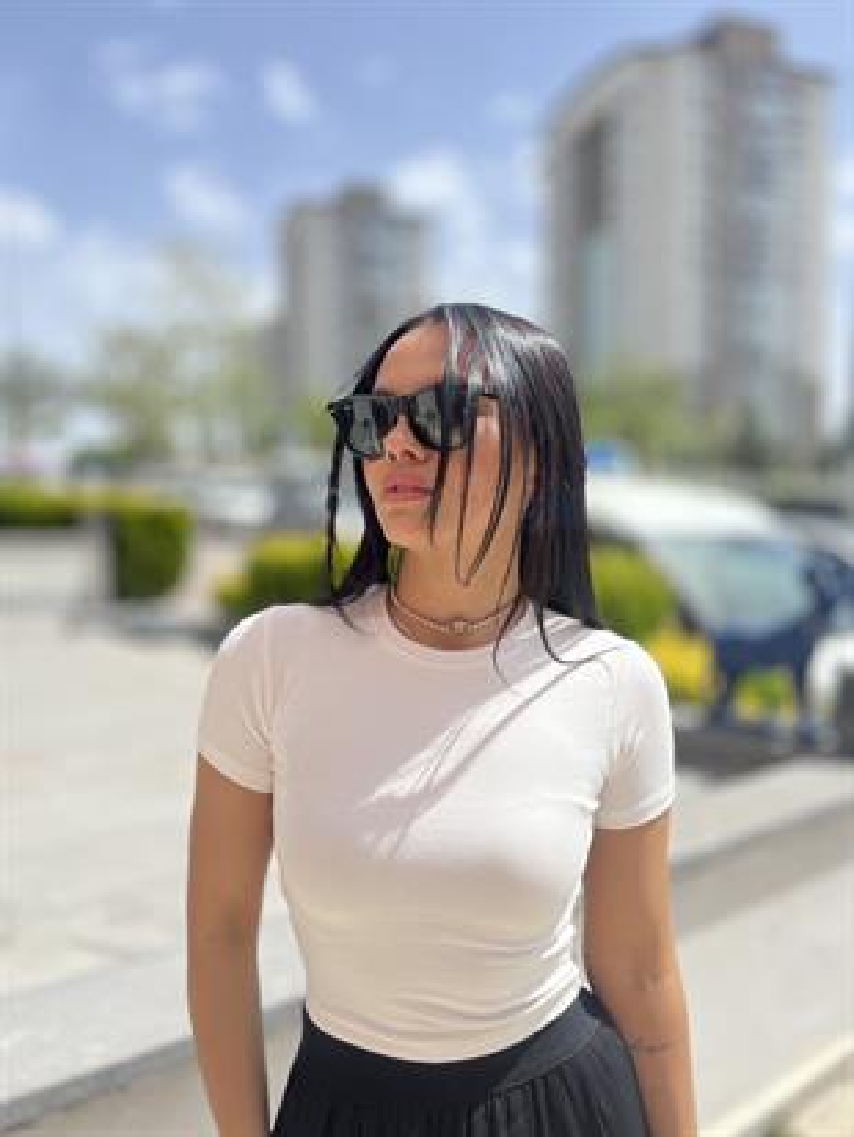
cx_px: 427
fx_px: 855
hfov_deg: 53.1
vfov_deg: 67.3
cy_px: 568
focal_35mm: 26
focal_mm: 5.7
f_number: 1.5
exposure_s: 1/3257
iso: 50
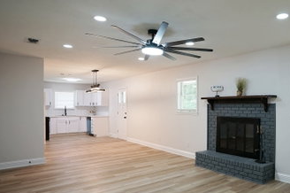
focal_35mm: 25
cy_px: 108
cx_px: 210
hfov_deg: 67.9
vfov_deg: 51.1
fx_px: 201
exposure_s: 1/50
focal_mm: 16
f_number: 4
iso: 400
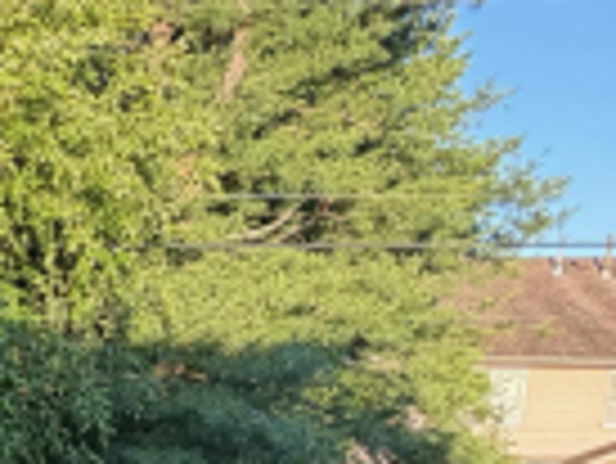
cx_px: -411
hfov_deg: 21.5
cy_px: 617
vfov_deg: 19.8
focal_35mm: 68
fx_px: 1211
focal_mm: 2.22
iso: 50
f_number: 2.2
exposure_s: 1/203
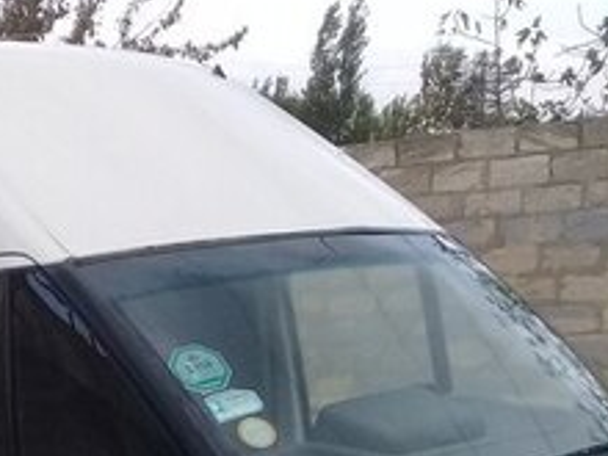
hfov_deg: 19.5
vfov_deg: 15.0
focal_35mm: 93
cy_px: 620
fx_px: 1633
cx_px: -169
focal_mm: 3.3
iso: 64
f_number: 2.2
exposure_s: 1/100
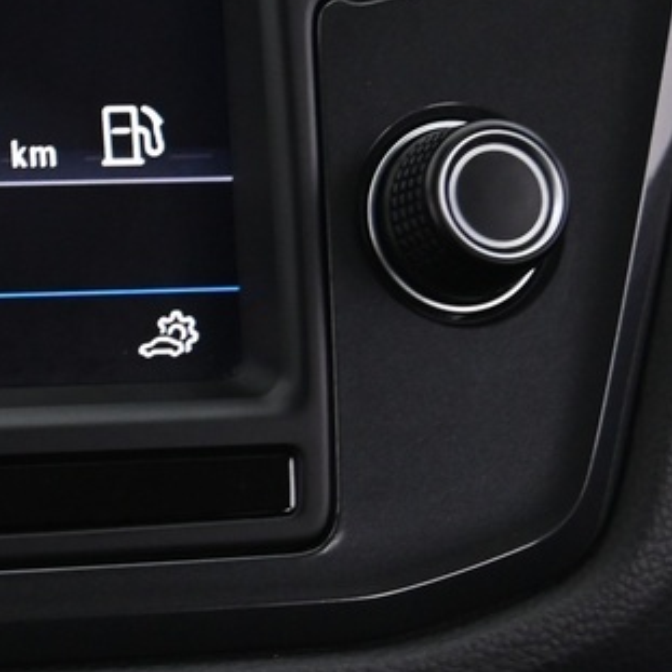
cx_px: -536
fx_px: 3119
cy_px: 519
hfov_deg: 11.4
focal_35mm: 142
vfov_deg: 12.3
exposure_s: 1/15
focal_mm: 32
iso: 2000
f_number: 4
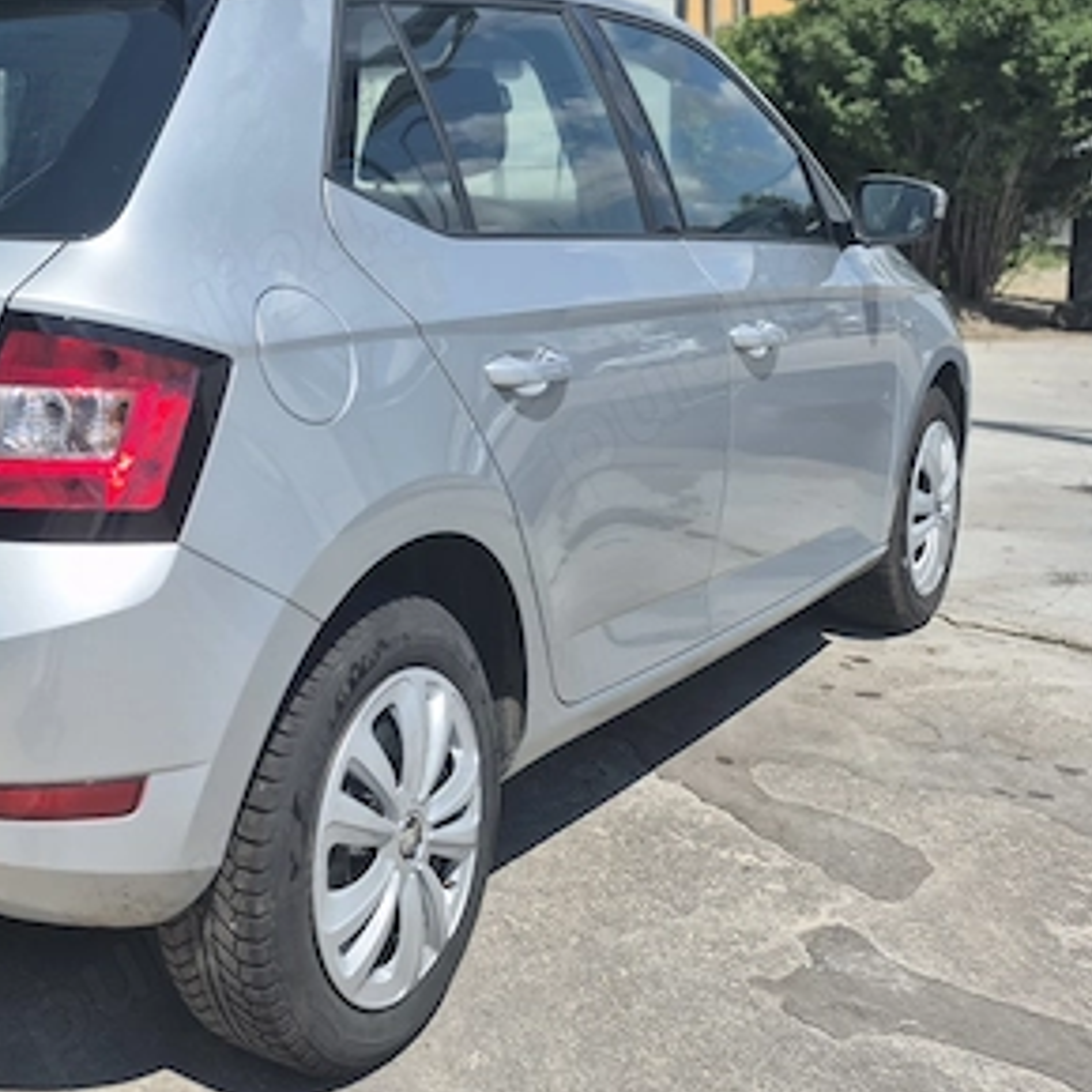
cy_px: 343
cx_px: -8
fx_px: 1499
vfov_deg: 39.4
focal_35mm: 42
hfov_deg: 36.0
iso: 25
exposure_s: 1/2336
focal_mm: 5.4
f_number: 1.8
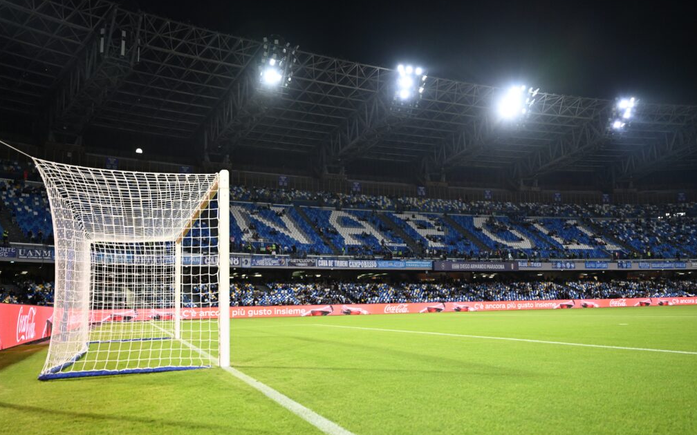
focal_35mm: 29
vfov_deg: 43.1
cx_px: 351
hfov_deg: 64.6
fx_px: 551
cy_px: 225
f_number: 3.2
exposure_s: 1/320
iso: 2000
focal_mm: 28
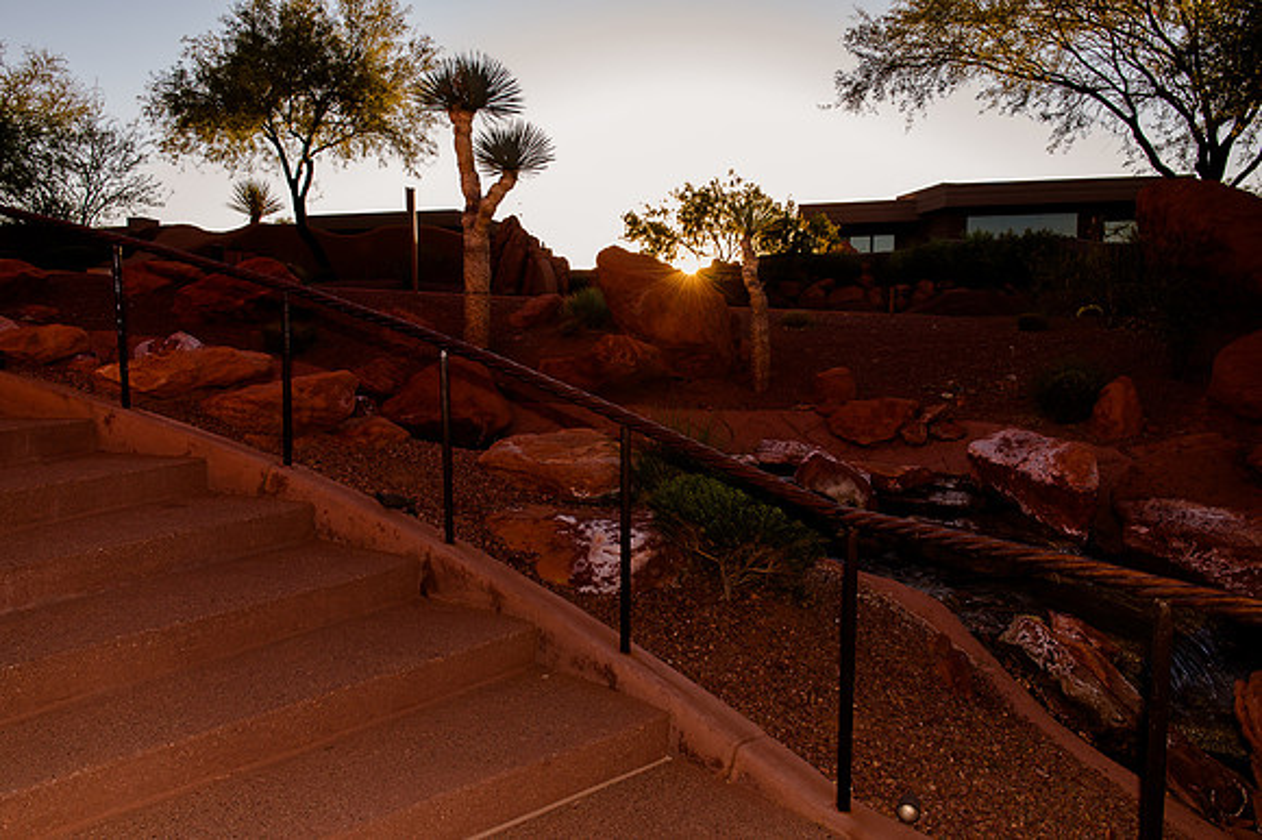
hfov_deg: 64.8
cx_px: 626
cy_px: 420
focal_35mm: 28
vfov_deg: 45.8
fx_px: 994
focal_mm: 28
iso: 640
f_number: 10
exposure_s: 1/100
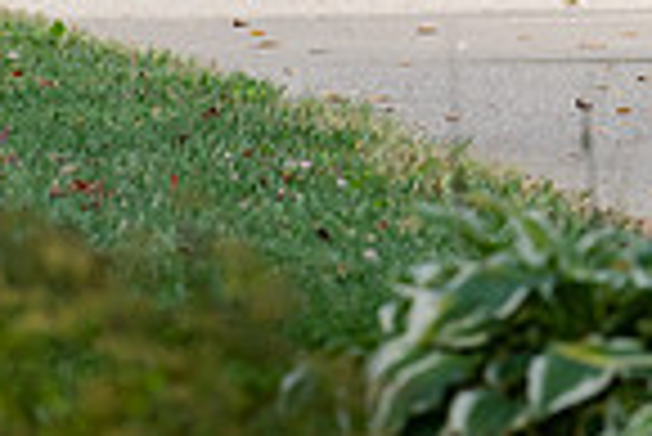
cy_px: -429
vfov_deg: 1.1
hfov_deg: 1.7
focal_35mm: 1201
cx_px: 994
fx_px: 21773
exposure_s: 1/320
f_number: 9
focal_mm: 300
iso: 500
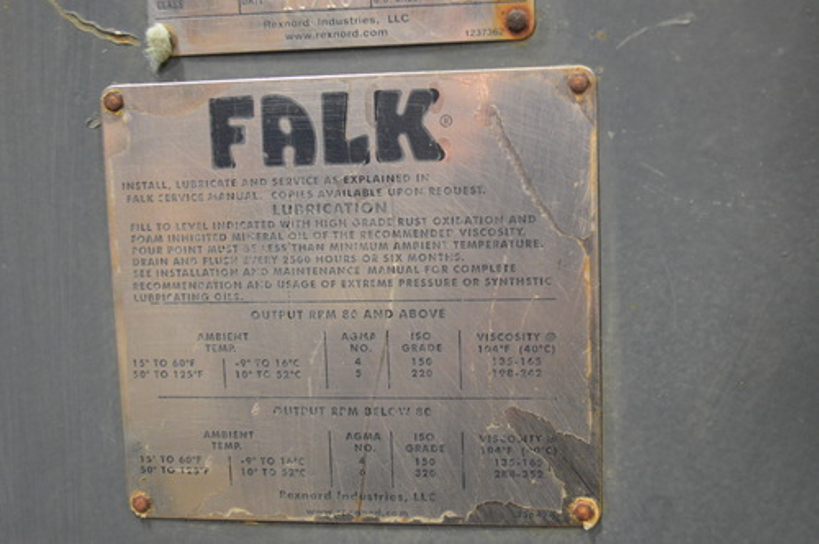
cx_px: 410
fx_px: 1091
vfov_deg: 28.0
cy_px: 272
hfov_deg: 41.2
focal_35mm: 48
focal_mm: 32
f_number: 4.8
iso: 3200
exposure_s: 1/50
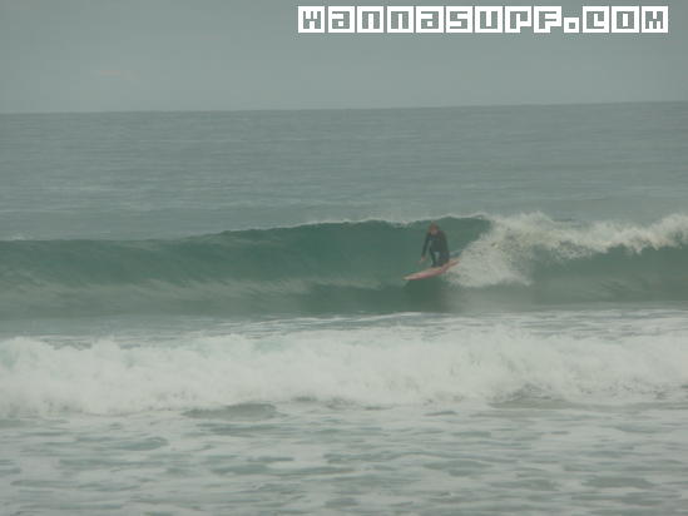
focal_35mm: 280
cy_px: 258
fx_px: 5566
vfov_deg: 5.3
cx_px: 344
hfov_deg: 7.1
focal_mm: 46
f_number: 4.9
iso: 100
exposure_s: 1/125
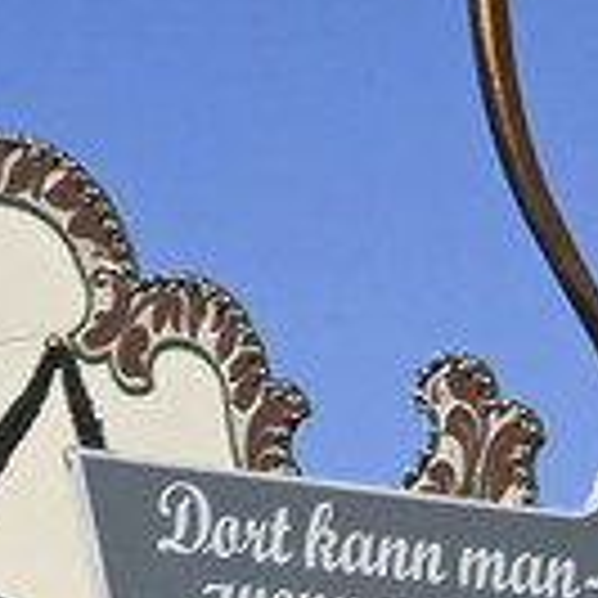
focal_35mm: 452
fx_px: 8834
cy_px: 166
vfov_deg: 3.9
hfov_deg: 3.9
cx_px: 472
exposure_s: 1/5000
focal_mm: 105
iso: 4000
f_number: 18
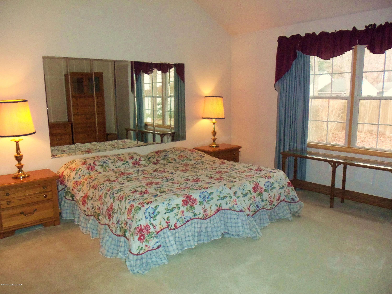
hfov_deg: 61.7
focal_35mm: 29
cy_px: 147
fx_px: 328
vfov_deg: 48.2
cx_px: 196
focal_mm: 5.2
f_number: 3.4
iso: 200
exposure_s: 1/30
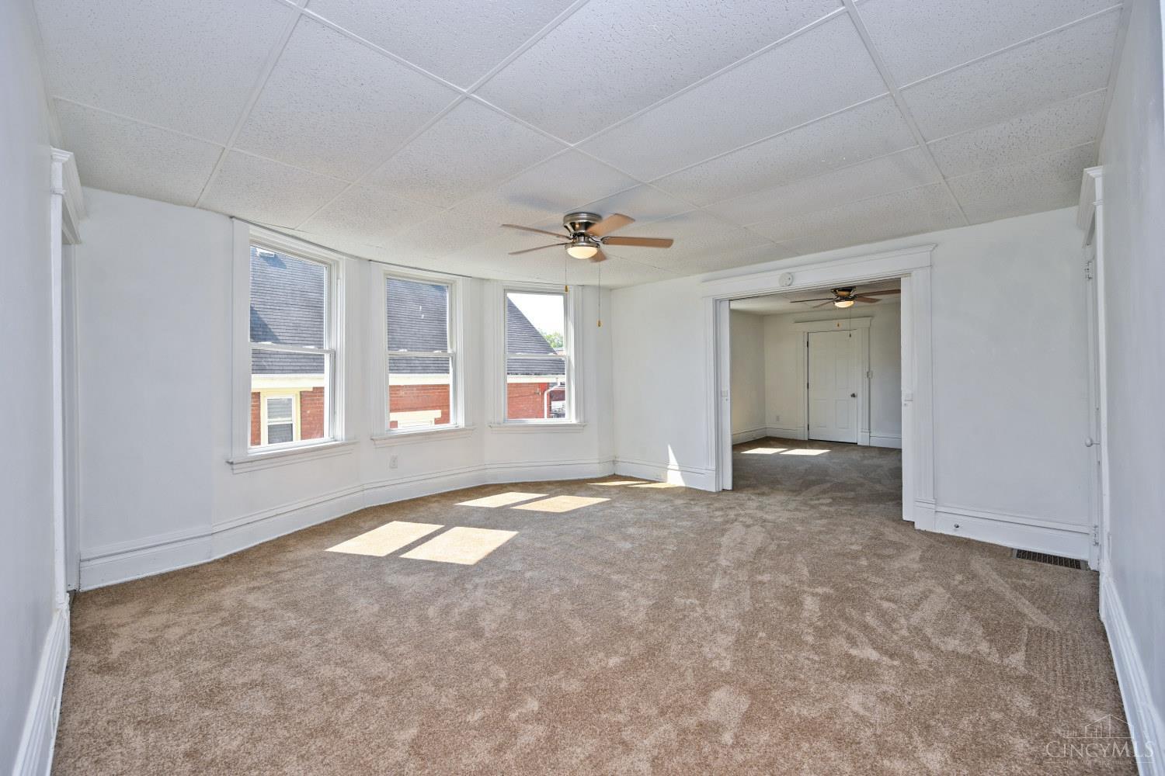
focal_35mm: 14
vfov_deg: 81.2
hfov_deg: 104.3
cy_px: 388
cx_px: 582
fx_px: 453
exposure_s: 1/125
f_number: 5.6
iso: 100
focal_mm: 14
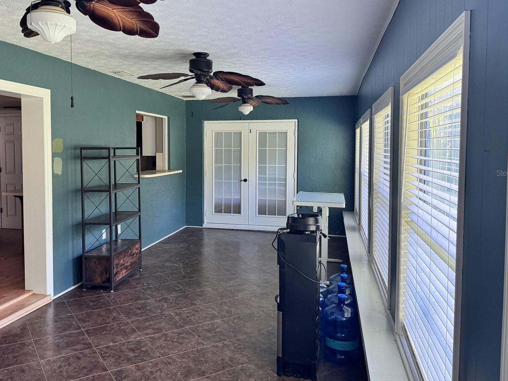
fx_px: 426
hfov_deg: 61.5
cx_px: 226
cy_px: 173
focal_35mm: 29
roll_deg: +0.1
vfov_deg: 48.2
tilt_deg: -2.6
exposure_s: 1/87
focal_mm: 6.76
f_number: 1.78
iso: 200
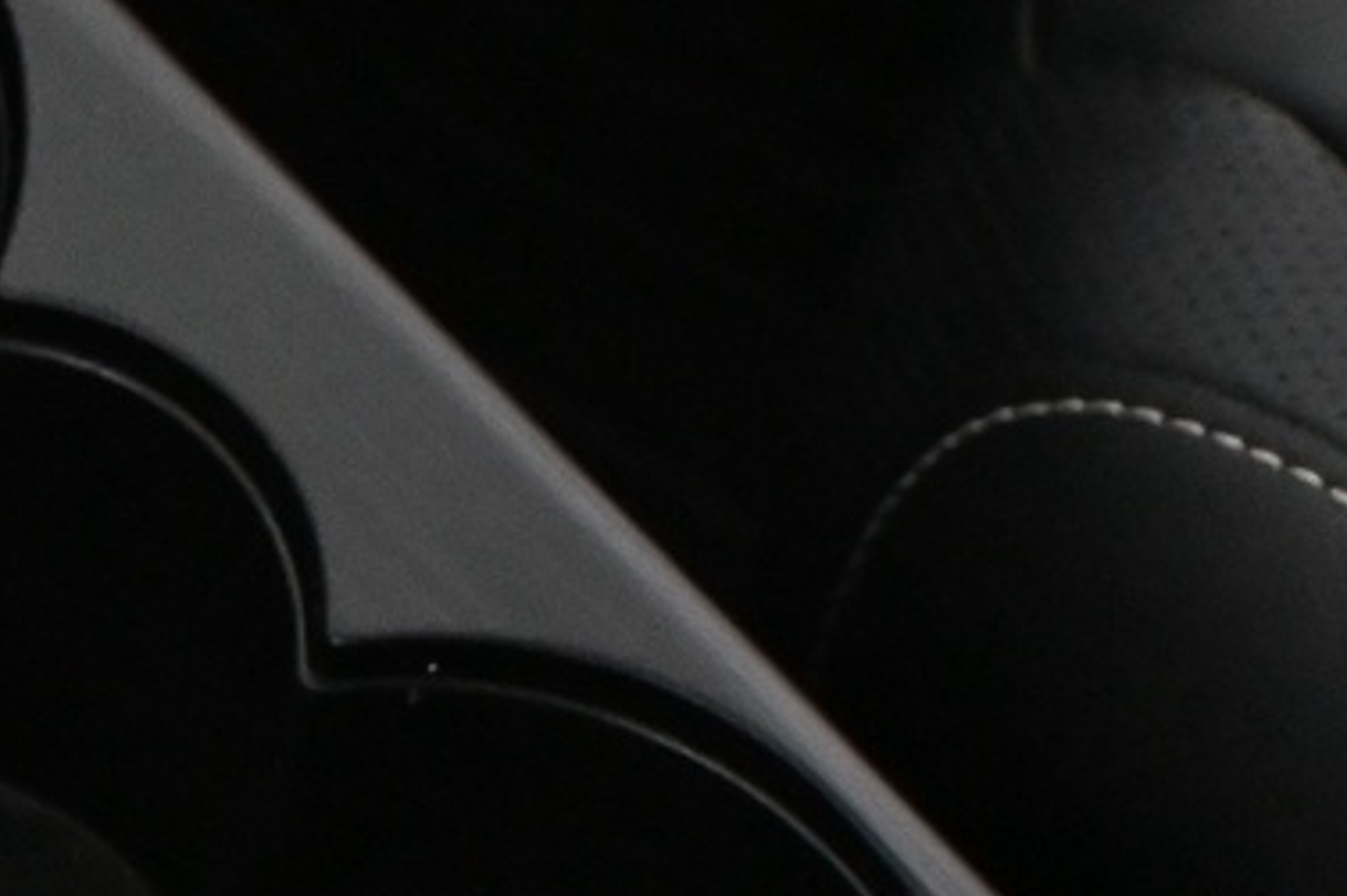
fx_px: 6027
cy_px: 1103
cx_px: -686
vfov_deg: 8.4
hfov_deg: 12.1
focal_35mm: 161
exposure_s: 1/60
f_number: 4.2
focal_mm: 25
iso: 6400
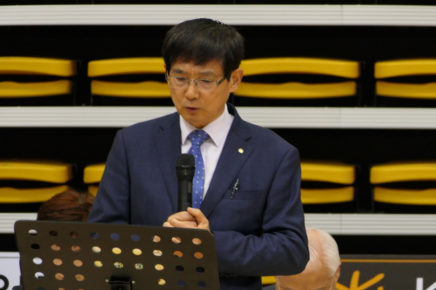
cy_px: 145
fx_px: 5618
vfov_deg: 3.0
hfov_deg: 4.4
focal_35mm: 464
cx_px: 218
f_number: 4.5
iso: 1600
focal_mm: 170.3
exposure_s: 1/100
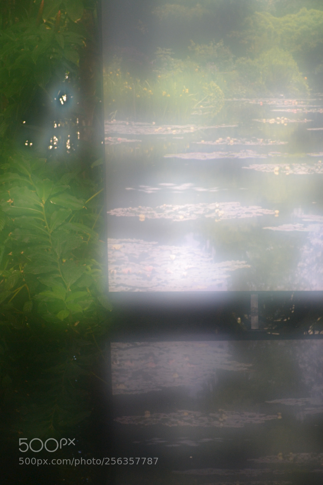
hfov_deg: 18.9
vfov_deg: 28.1
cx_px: 162
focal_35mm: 72
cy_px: 242
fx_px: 969
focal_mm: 48
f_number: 5.3
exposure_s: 1/60
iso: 560
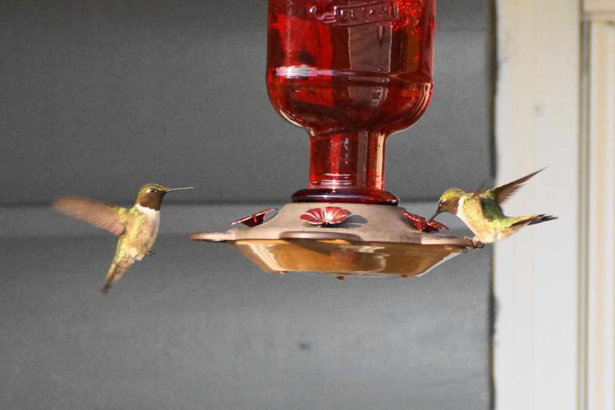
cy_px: 205
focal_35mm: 375
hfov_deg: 5.5
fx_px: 6406
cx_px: 308
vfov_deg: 3.7
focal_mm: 250
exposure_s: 1/400
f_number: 6.3
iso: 1600
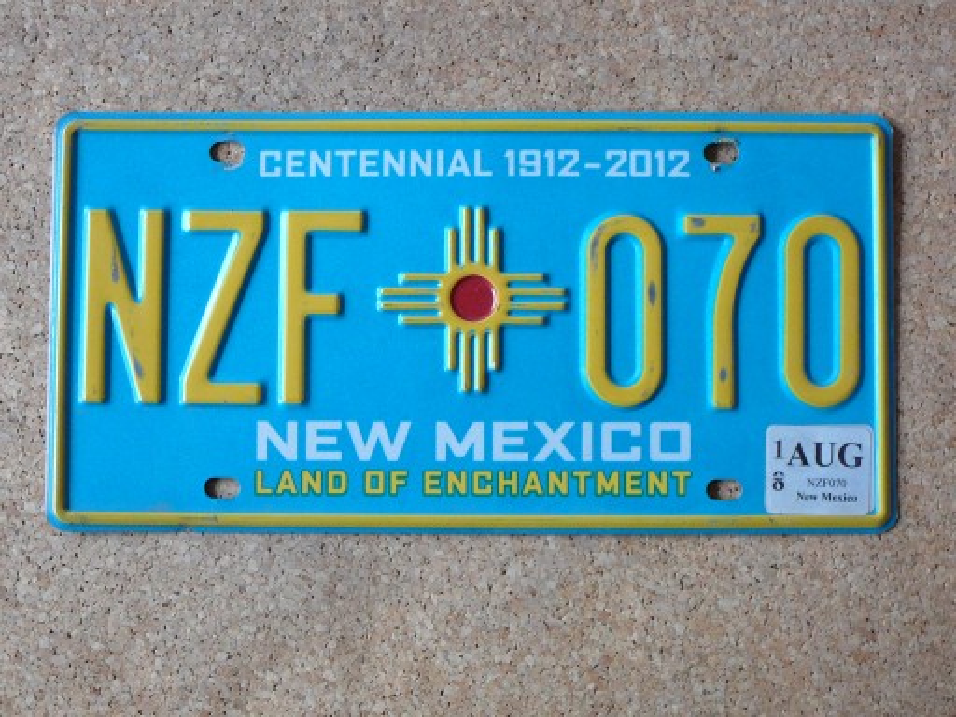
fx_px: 1298
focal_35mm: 47
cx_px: 478
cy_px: 358
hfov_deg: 40.4
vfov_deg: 30.9
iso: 200
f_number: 3.3
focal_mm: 7
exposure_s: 1/13
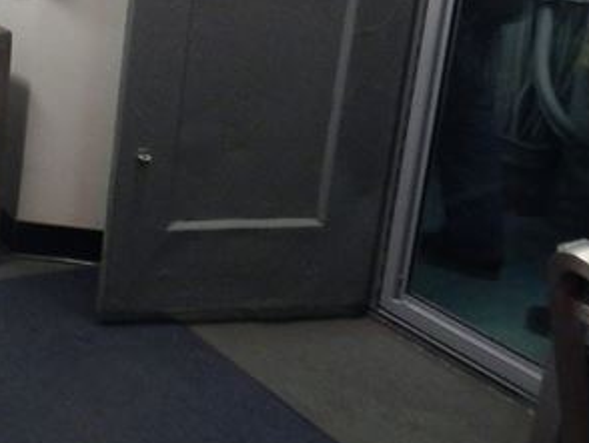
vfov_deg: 18.2
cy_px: 56
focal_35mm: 80
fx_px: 1362
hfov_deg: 21.6
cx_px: -214
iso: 400
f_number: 3.4
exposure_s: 1/15
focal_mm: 4
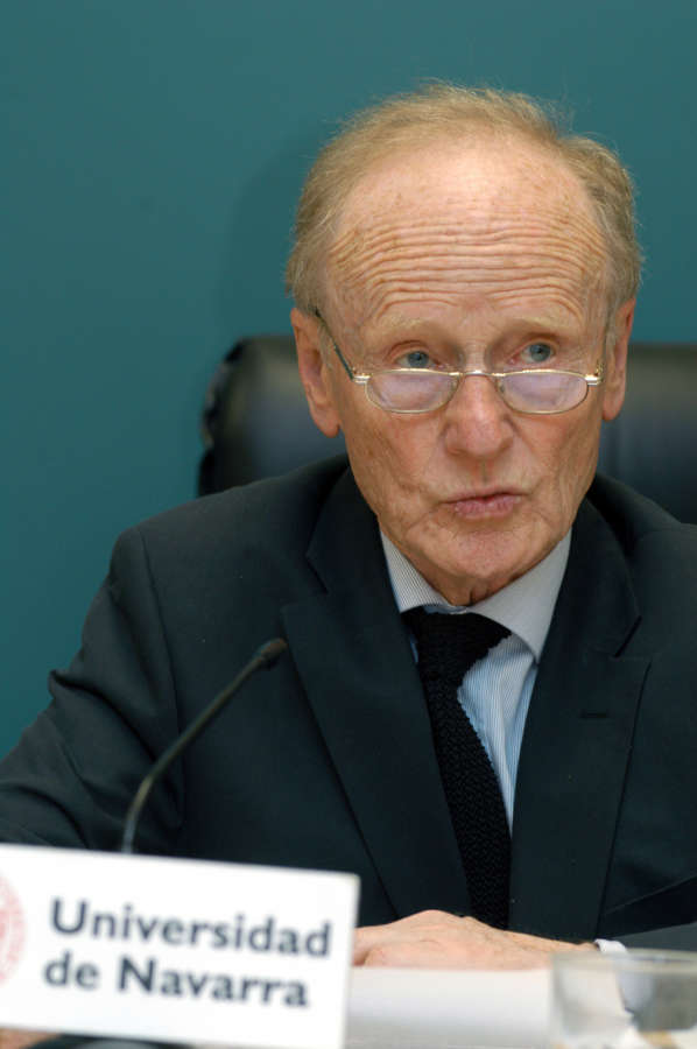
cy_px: 524
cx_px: 348
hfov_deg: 8.2
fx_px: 4890
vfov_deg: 12.2
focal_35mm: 168
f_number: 4
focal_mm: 112
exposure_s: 1/80
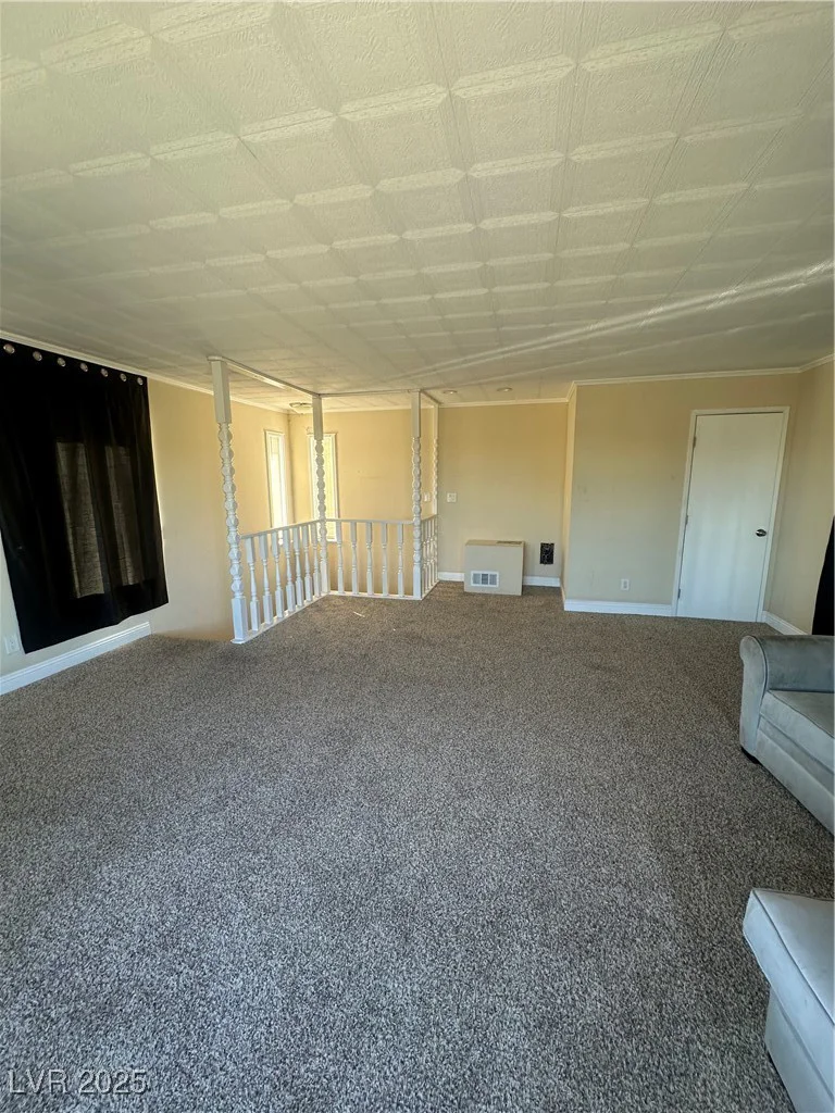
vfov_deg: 102.1
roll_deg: +0.1
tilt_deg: -7.7
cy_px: 556
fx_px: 450
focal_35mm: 14
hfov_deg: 85.7
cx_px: 418
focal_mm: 2.22
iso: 80
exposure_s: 1/99
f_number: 2.2
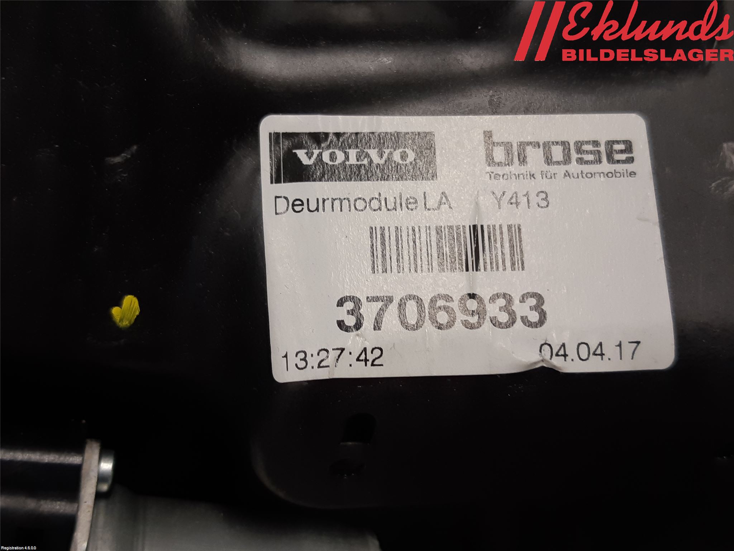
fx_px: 551
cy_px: 276
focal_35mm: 26
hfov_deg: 67.3
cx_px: 367
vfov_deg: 53.1
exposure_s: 1/50
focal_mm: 3.93
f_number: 1.7
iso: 64
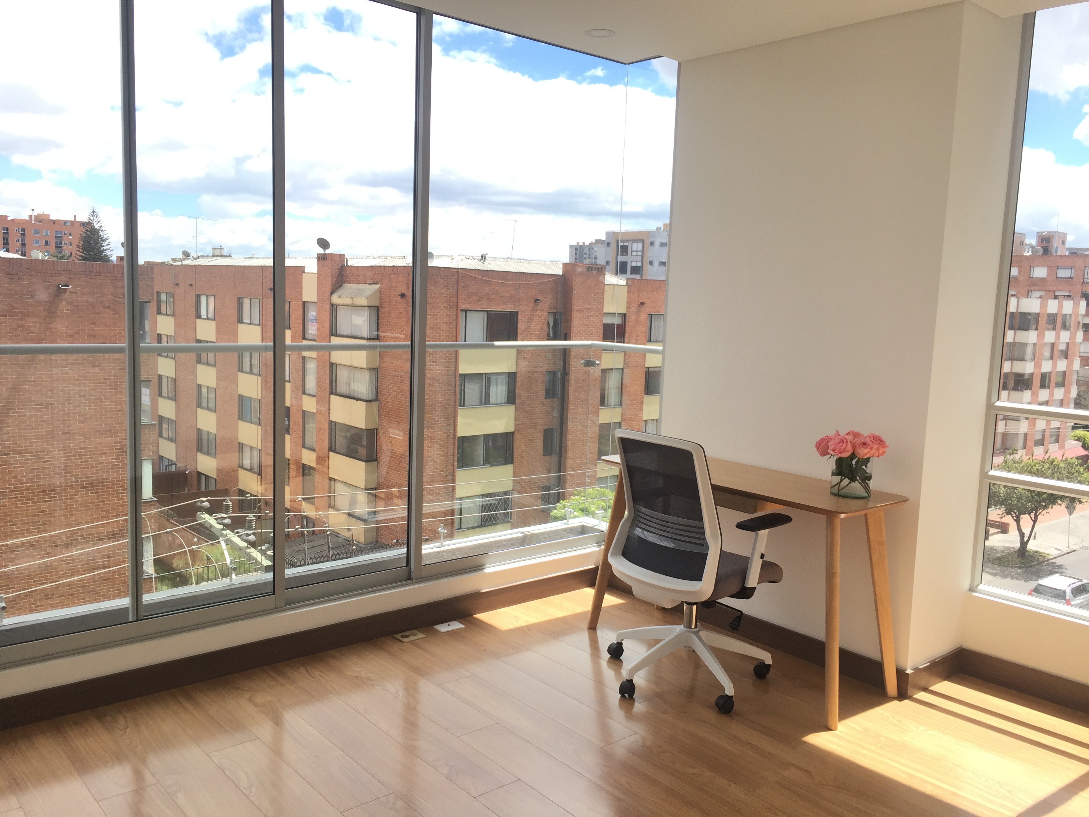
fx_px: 912
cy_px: 408
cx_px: 544
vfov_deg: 48.2
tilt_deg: -7.6
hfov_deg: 61.7
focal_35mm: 29
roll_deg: -2.6
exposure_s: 1/760
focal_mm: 4.15
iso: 32
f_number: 2.2
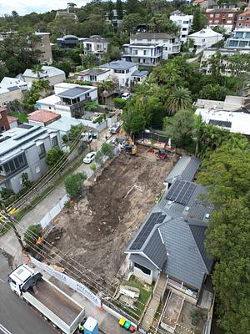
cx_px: 125
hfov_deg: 56.8
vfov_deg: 71.6
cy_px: 167
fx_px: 231
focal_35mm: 24
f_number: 1.7
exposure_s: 1/90
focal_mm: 6.72
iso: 100
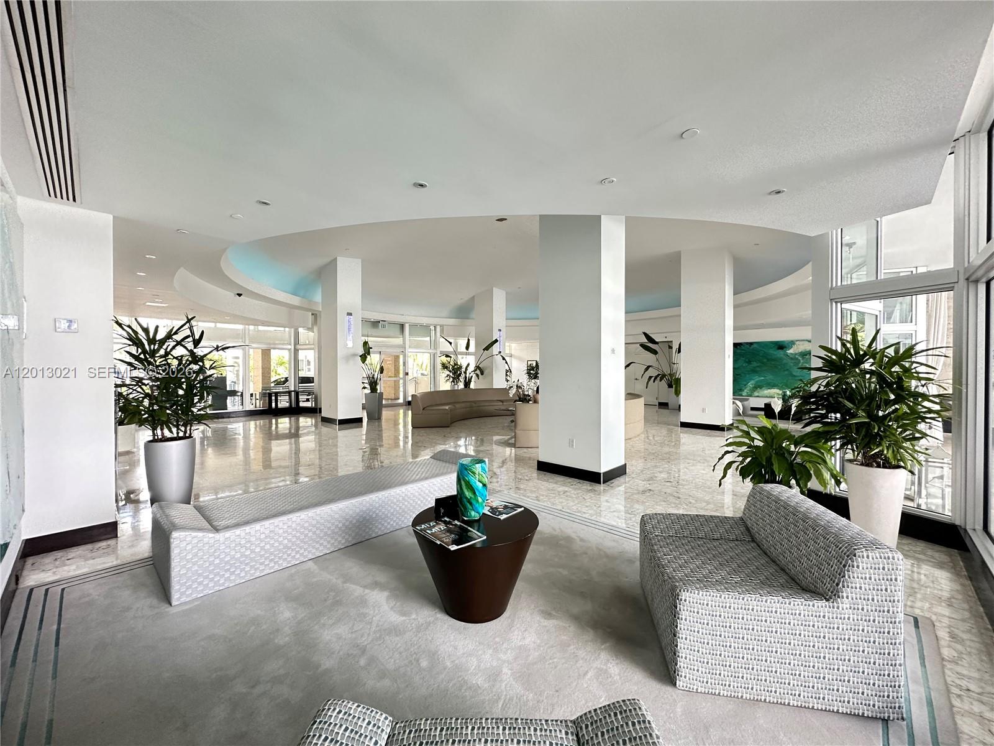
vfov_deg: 85.7
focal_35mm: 14
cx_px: 497
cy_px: 373
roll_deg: -0.1
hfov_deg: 102.1
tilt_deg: -1.5
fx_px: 402
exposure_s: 1/99
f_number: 2.2
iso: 250
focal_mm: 2.22
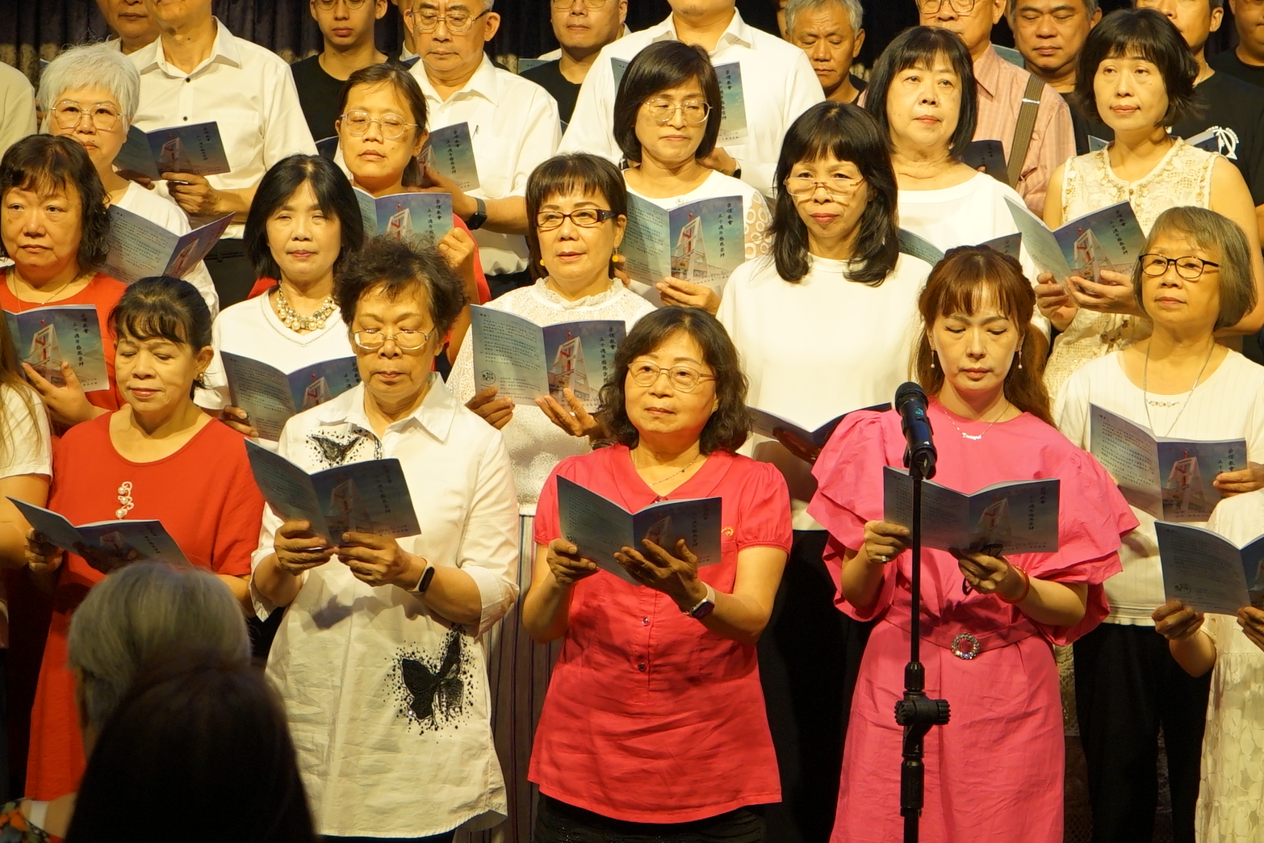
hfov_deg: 21.9
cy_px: 57
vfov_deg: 14.5
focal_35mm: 93
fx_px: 3265
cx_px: 549
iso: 800
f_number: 4
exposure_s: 1/160
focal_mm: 37
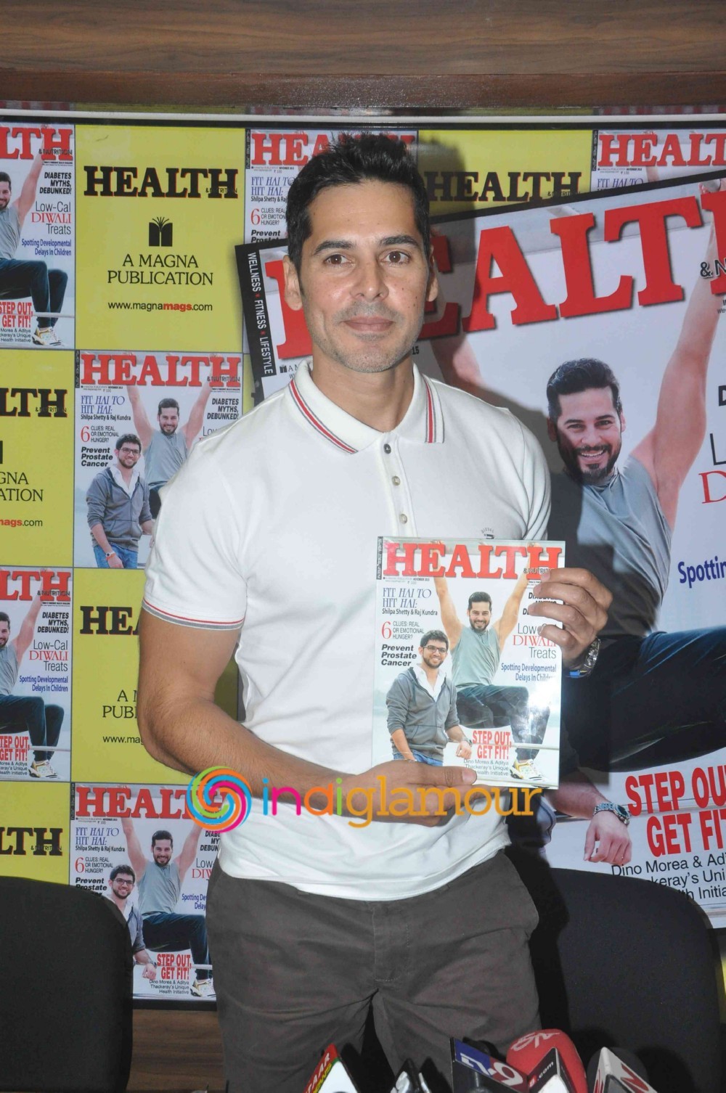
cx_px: 363
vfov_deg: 38.9
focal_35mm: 51
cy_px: 546
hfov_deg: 26.4
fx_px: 1547
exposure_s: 1/200
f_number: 10
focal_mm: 34
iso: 1000
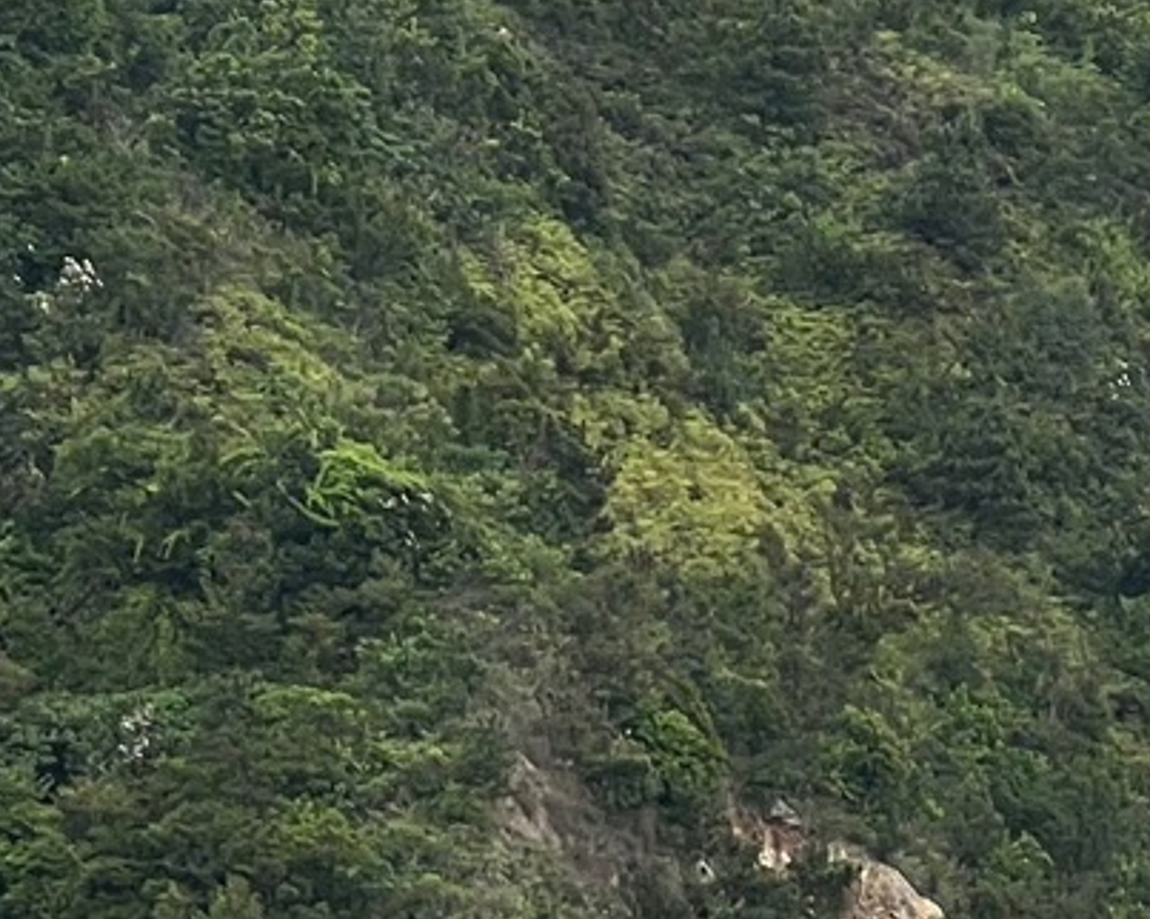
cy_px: 1578
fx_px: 12689
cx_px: 942
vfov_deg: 4.1
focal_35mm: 373
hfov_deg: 5.2
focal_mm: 9
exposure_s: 1/171
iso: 32
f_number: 2.8
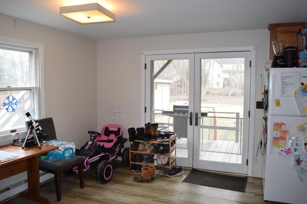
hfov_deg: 67.4
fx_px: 230
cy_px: 102
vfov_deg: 47.9
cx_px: 154
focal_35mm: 27
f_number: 5.6
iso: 800
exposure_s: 1/125
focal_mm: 18
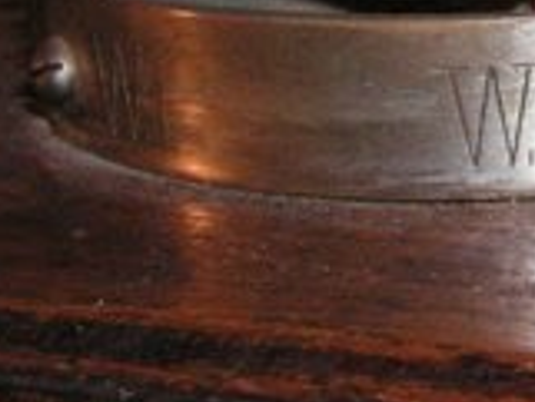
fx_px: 2335
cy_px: -73
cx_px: 887
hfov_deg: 12.2
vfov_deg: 9.7
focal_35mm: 151
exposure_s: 1/45
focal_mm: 6.3
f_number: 6.6
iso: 160
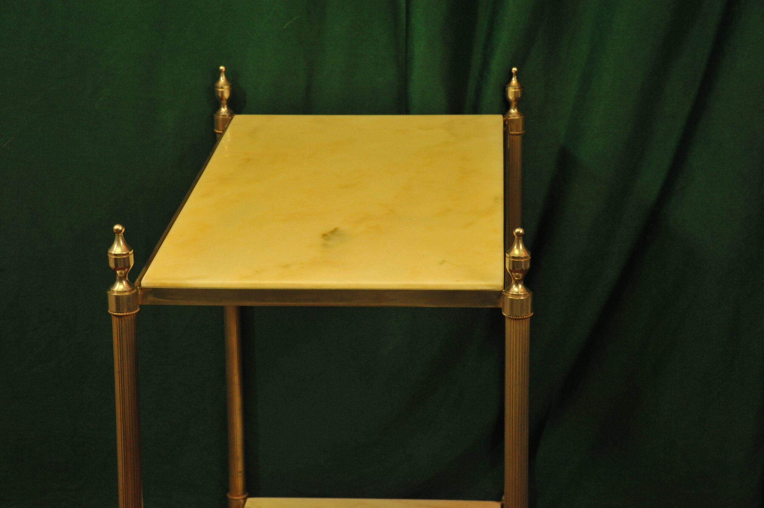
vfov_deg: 14.4
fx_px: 2015
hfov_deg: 21.5
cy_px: 254
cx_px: 382
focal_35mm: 95
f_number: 14
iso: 2500
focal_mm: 95
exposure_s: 1/30
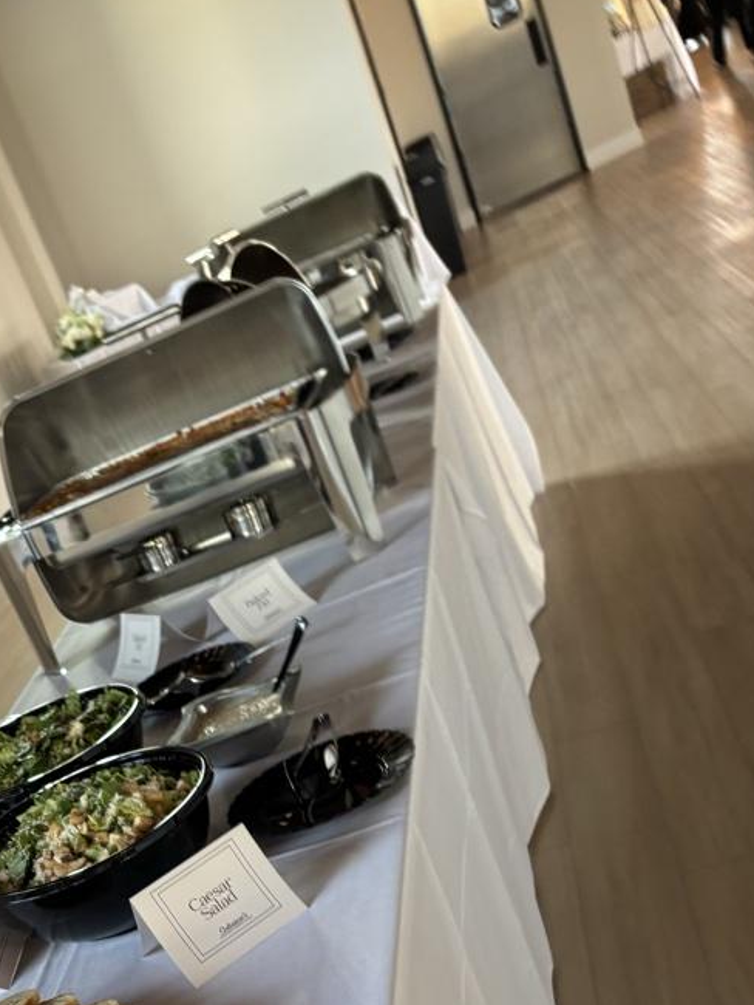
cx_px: 184
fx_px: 1393
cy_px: 912
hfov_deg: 29.8
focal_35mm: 48
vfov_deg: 37.0
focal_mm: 5.96
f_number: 1.6
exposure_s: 1/60
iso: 125
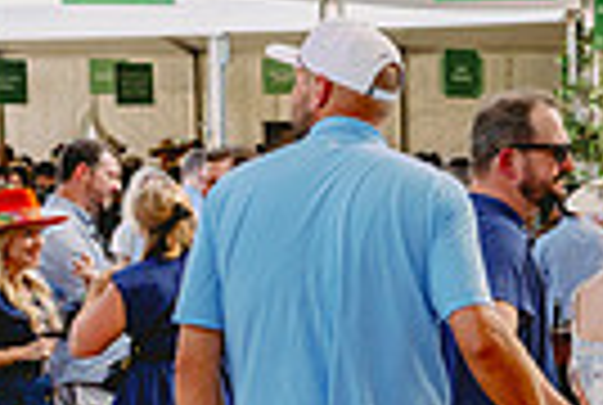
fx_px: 2535
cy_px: 245
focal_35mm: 151
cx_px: 1174
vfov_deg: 9.1
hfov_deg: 12.2
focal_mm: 35
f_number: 7.1
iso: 800
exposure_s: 1/250
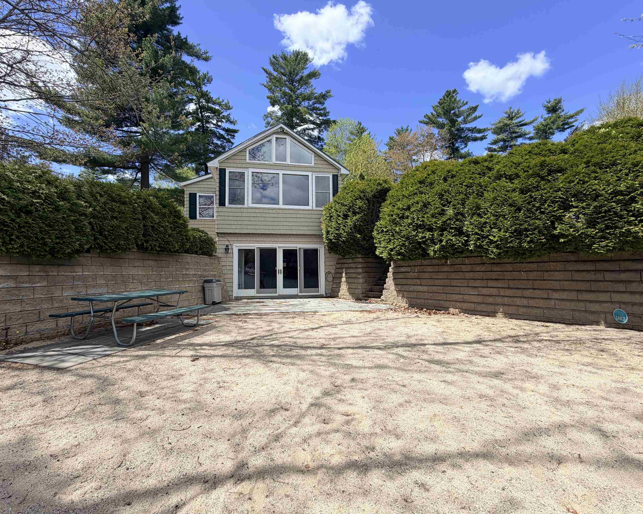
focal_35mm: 15
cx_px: 309
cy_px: 255
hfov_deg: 96.7
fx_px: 285
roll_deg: +0.6
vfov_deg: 84.0
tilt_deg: +3.6
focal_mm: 2.22
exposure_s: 1/770
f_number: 2.2
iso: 25
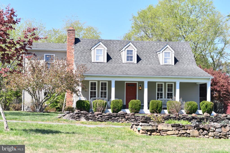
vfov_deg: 18.2
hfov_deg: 27.0
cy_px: 76
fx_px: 479
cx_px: 115
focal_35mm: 75
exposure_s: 1/5000
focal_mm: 50
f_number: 3.2
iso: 320
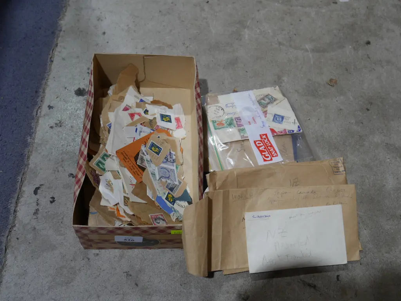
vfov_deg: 37.7
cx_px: 200
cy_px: 150
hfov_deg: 49.0
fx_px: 440
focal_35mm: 38
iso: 200
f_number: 4.1
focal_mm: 19
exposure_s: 1/80
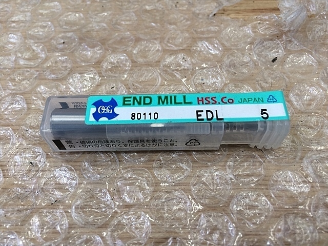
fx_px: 275
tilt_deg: -59.1
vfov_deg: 48.2
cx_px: 164
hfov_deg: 61.7
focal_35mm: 29
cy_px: 123
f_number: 2.2
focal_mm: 4.15
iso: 32
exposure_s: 1/30
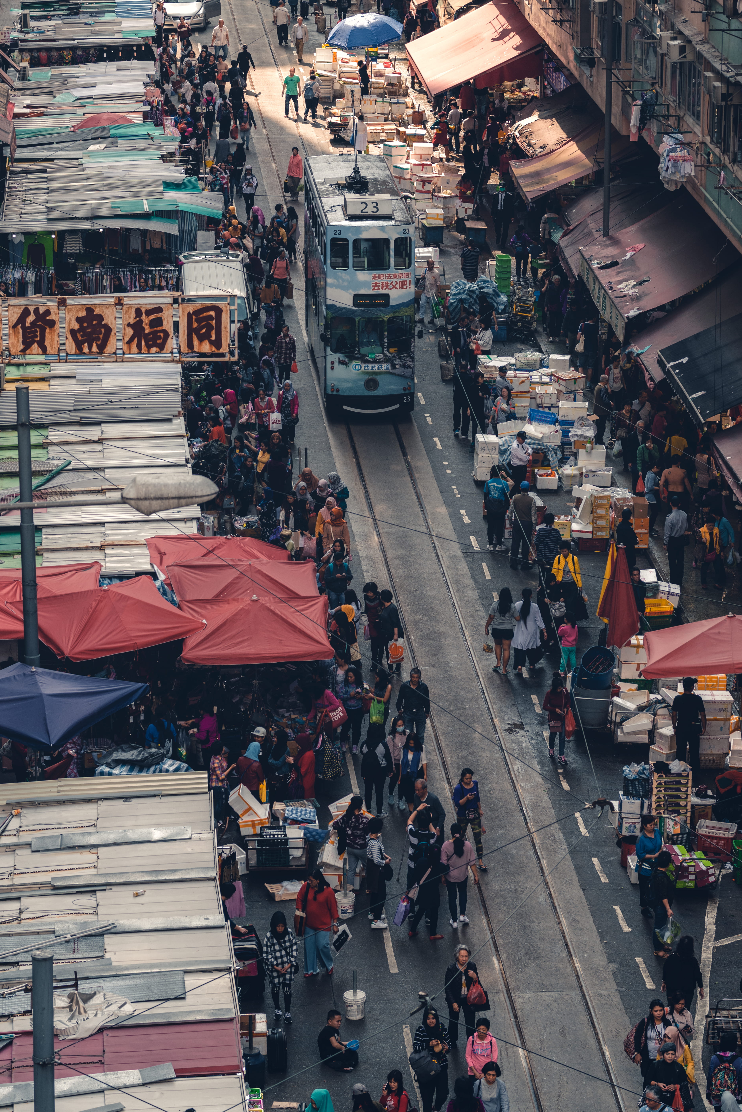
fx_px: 3864
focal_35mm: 125
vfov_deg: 16.3
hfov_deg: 11.0
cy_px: 304
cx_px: 389
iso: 220
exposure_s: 1/640
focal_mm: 85
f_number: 4
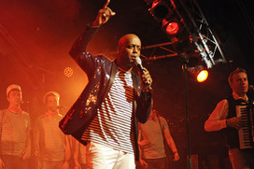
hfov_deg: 21.3
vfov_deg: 14.2
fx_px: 677
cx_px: 124
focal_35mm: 96
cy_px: 133
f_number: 2.8
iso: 4000
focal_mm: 58
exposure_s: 1/160
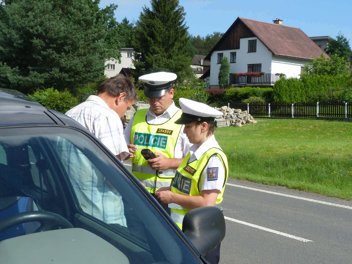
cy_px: 132
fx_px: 559
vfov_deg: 26.6
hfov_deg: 34.9
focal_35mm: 55
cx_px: 164
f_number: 5.6
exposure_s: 1/250
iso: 80
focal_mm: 5.9
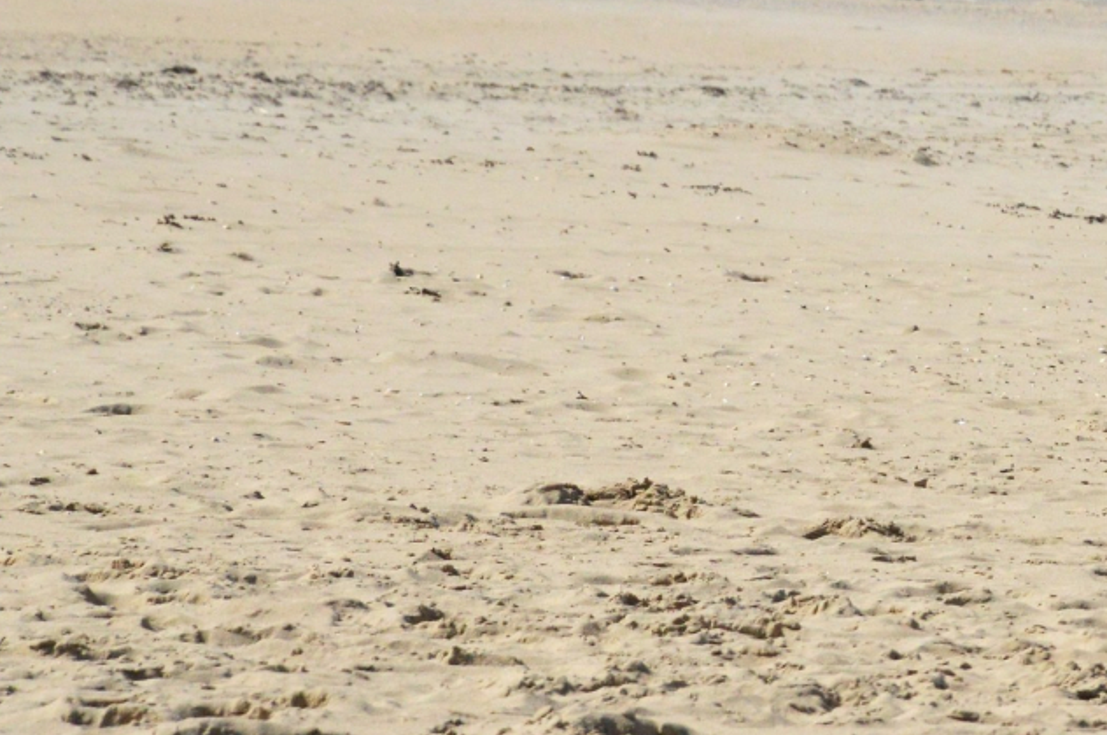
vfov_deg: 3.1
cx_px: 1494
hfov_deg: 4.6
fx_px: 13775
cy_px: -69
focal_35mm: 448
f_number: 9
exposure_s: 1/4000
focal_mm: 105
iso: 800
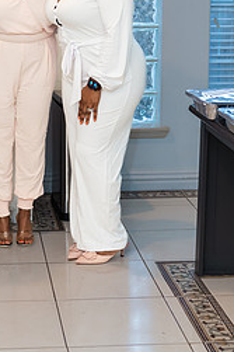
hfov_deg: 15.3
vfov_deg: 22.9
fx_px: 859
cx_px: 27
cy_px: 86
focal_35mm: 88
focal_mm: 49
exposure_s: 1/250
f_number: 2.8
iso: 800
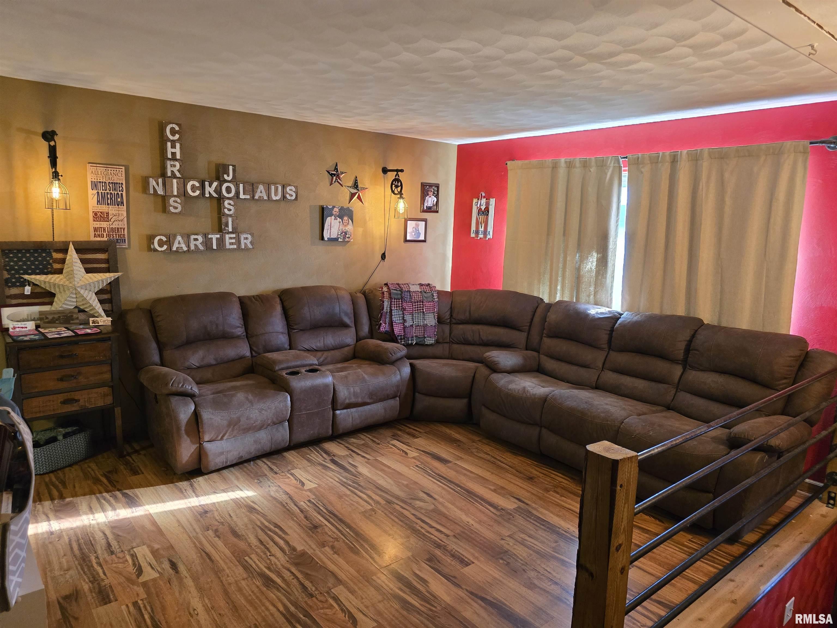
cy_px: 314
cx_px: 418
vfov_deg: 58.9
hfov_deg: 73.9
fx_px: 556
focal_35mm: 23
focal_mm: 6.3
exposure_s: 1/120
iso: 800
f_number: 1.7
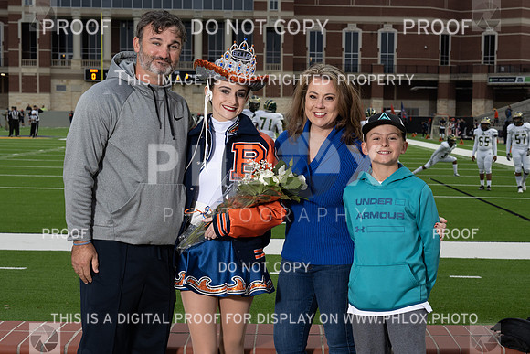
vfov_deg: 18.2
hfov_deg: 26.9
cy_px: 216
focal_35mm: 75
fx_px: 1104
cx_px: 325
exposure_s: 1/125
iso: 320
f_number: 7.1
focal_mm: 50
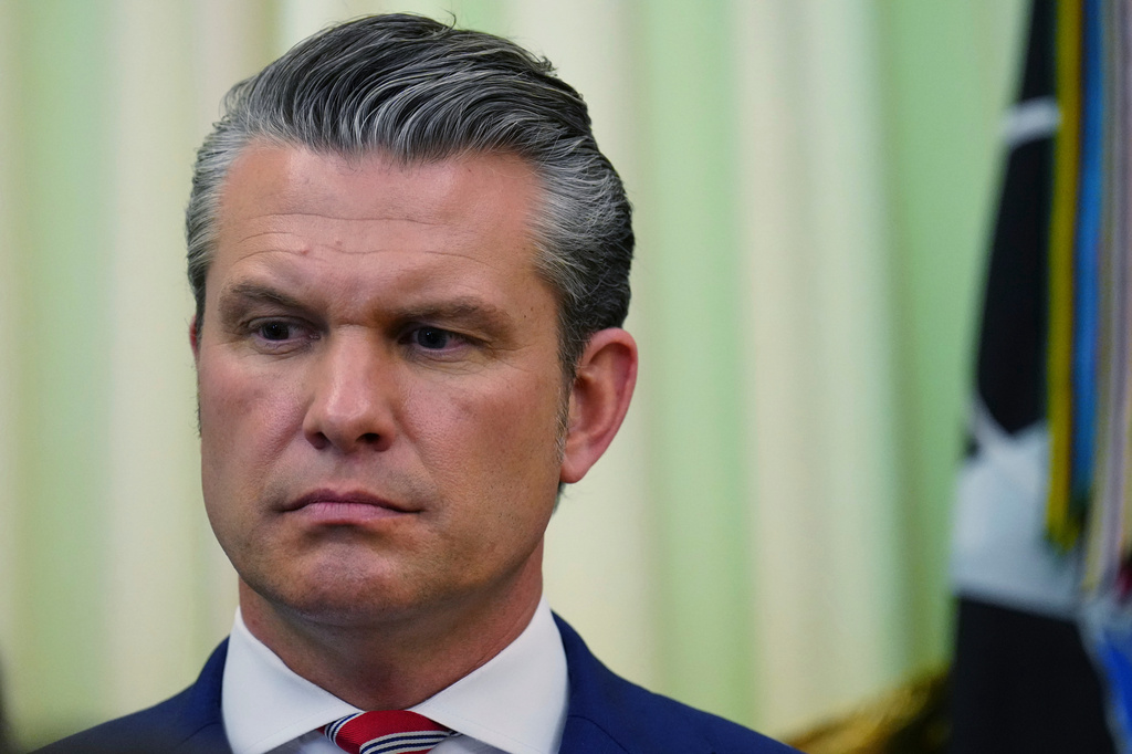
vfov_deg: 4.6
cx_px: 566
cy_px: 377
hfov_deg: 6.9
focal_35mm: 300
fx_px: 9430
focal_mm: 200
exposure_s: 1/400
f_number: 3.2
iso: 4000
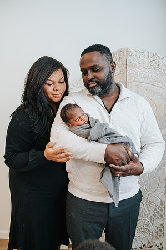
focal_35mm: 35
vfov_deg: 54.5
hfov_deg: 37.8
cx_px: 83
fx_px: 243
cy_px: 125
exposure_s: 1/250
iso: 800
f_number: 3.2
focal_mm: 35
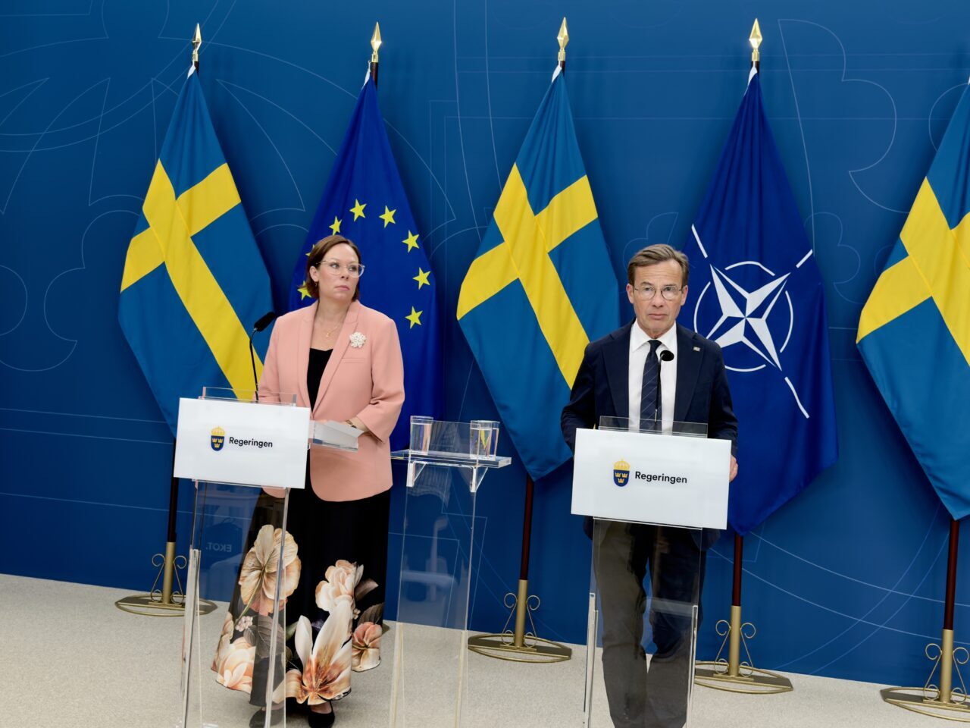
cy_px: 364
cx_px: 485
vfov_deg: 40.7
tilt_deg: +0.7
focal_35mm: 35
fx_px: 981
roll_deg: -3.9
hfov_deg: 52.6
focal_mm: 6.76
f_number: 1.78
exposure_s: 1/50
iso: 64
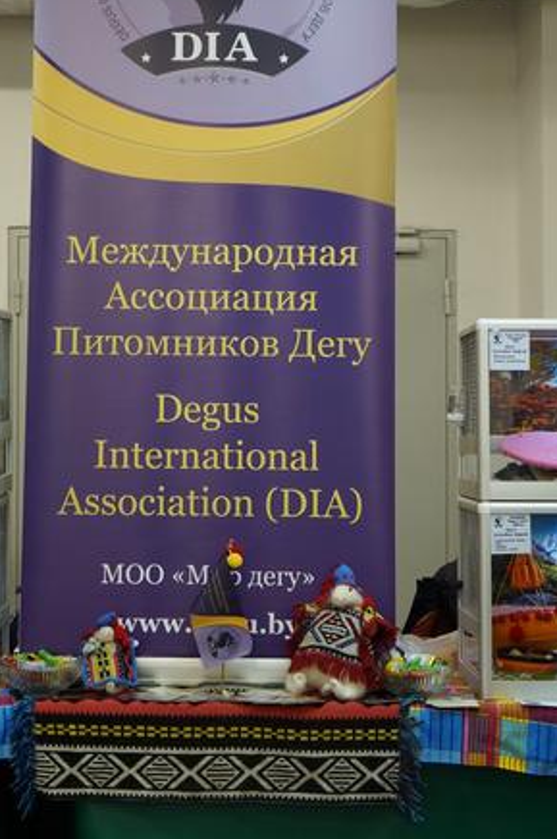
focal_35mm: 75
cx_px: 207
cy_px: 318
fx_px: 1745
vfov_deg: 26.9
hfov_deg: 18.1
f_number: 4.5
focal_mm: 34
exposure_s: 1/160
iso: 1250
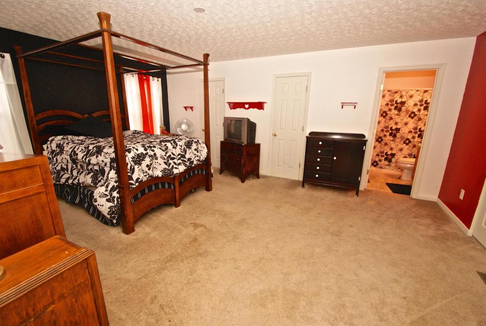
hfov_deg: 100.3
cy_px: 163
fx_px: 203
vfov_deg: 77.5
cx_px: 243
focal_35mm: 15
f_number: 5.6
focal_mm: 10
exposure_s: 1/60
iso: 400
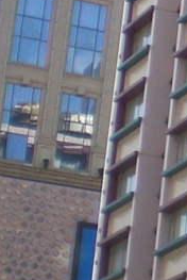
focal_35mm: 240
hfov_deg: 5.2
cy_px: -7
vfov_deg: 8.5
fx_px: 1865
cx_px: 695
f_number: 3.1
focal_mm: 6.3
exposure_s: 1/250
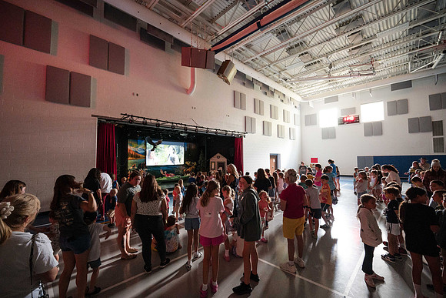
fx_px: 193
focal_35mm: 16
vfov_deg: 75.2
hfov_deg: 98.2
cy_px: 147
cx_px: 221
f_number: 4
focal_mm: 15
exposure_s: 1/60
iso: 5600
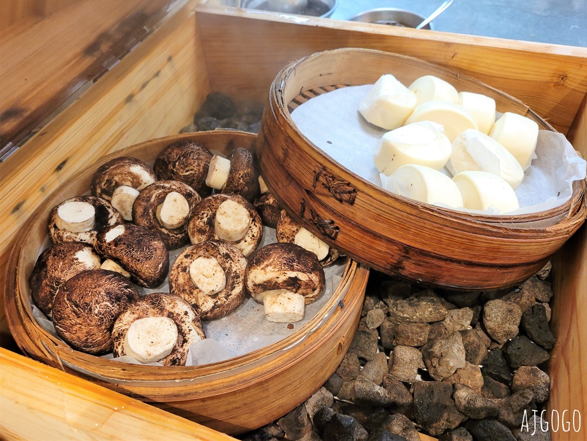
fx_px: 441
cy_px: 220
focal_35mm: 26
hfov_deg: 67.3
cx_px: 294
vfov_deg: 53.1
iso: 250
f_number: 1.8
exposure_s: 1/60
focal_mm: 5.4
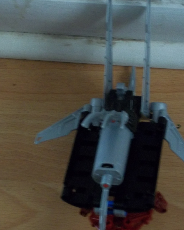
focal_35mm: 104
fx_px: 708
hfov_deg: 14.8
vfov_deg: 18.5
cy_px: 120
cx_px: 120
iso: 320
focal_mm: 12.5
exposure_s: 1/8
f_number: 4.4
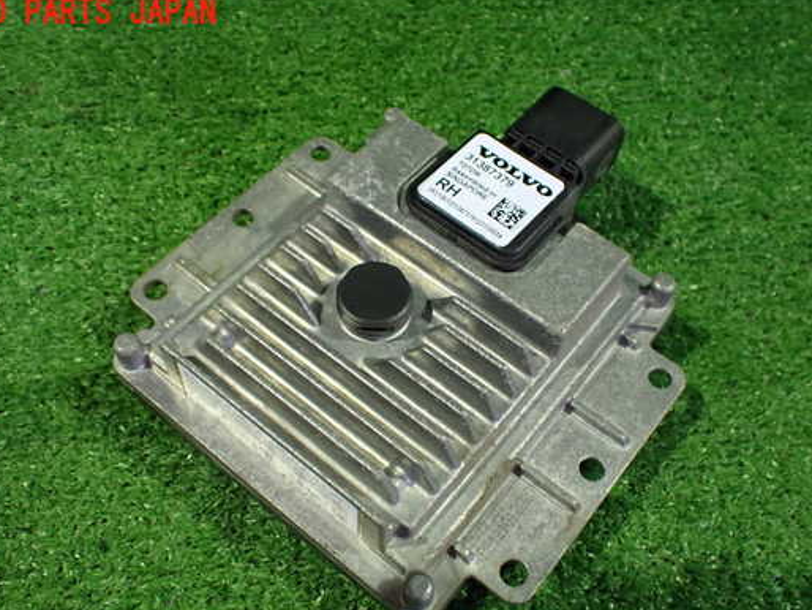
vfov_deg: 40.6
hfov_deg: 52.6
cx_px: 403
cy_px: 349
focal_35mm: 35
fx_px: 821
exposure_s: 1/40
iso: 800
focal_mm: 5.4
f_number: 2.3
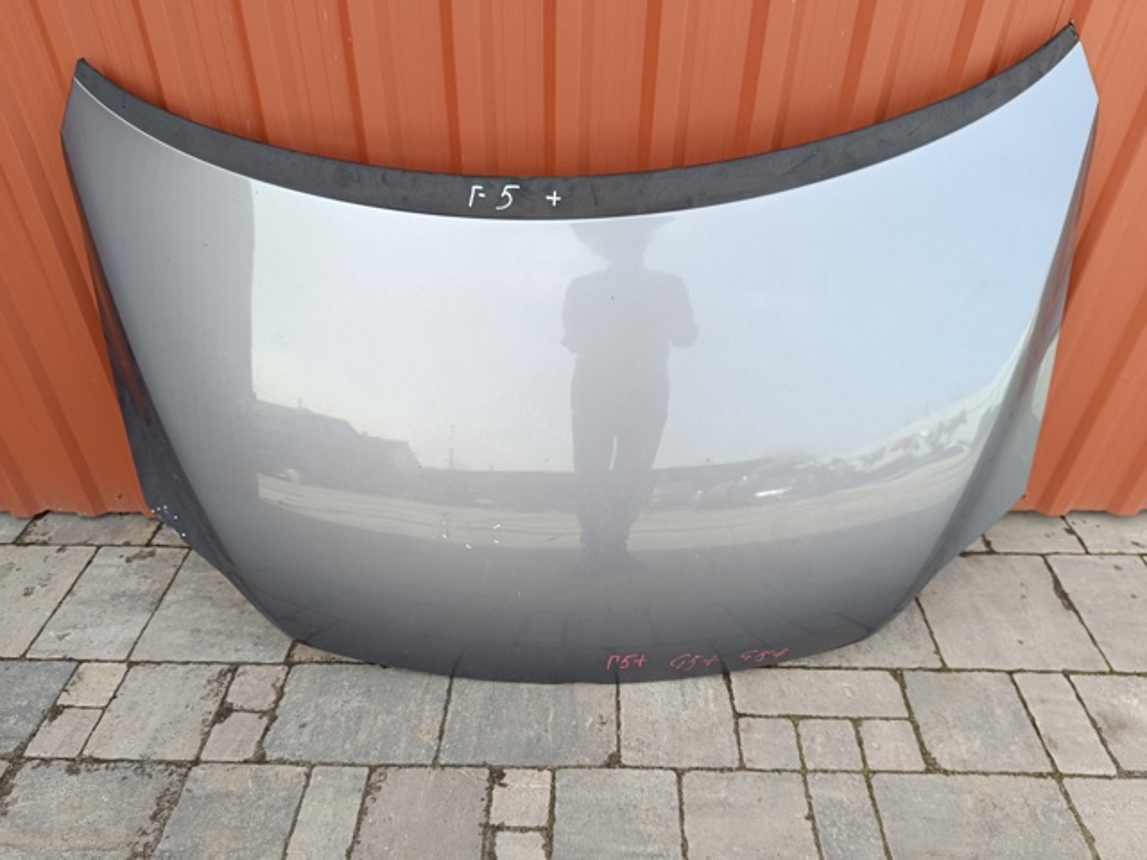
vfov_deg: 56.8
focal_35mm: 24
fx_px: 795
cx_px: 574
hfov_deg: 71.6
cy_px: 430
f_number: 1.88
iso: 51
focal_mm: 5.59
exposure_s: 1/141
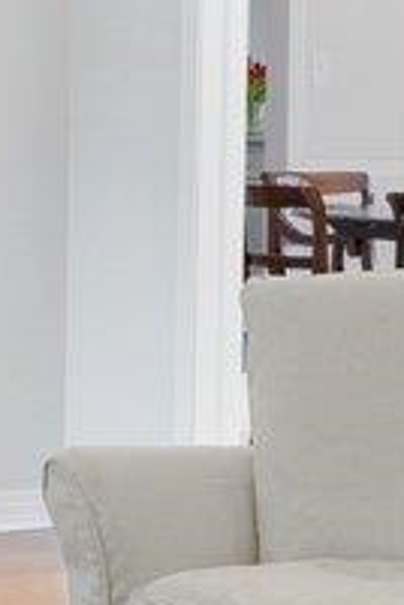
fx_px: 2912
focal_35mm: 173
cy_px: 95
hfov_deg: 7.9
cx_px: -87
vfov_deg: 11.8
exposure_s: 1.6
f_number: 9
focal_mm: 17
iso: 100
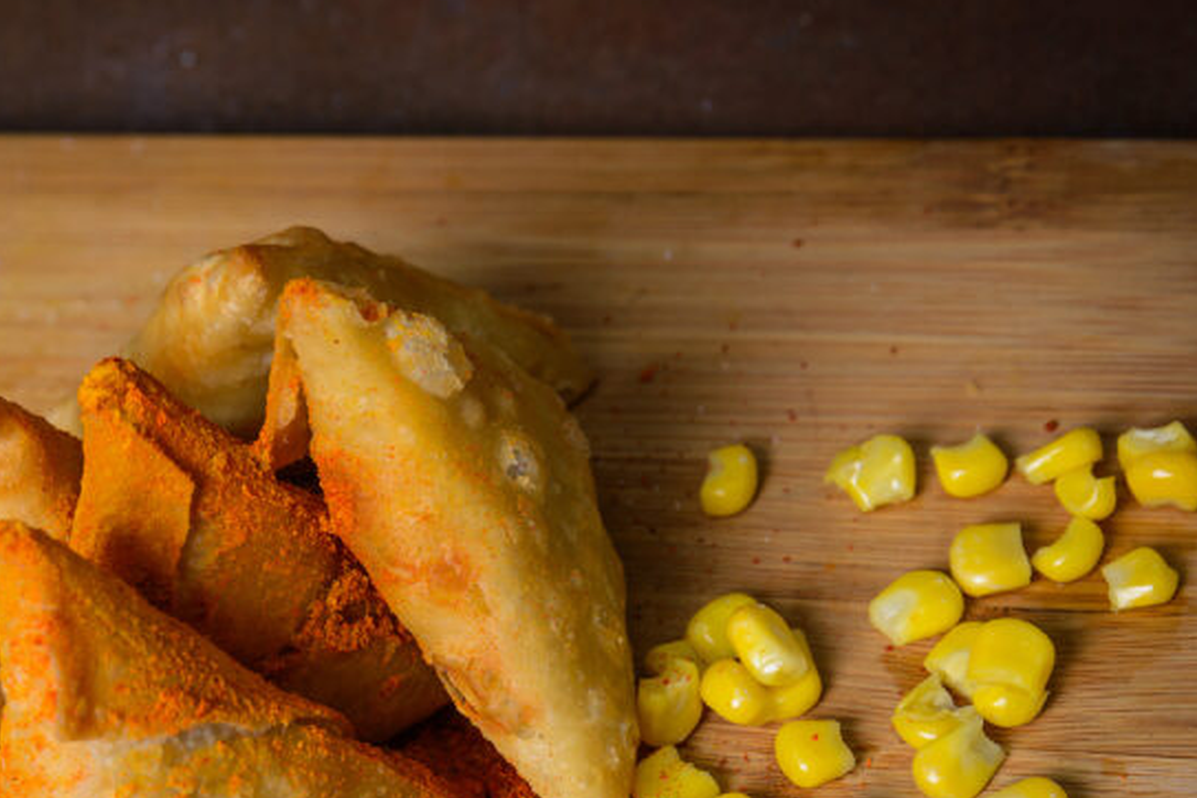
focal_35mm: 129
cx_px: 351
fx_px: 4289
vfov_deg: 10.6
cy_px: 701
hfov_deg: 15.8
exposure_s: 1/60
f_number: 11
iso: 320
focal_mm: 70
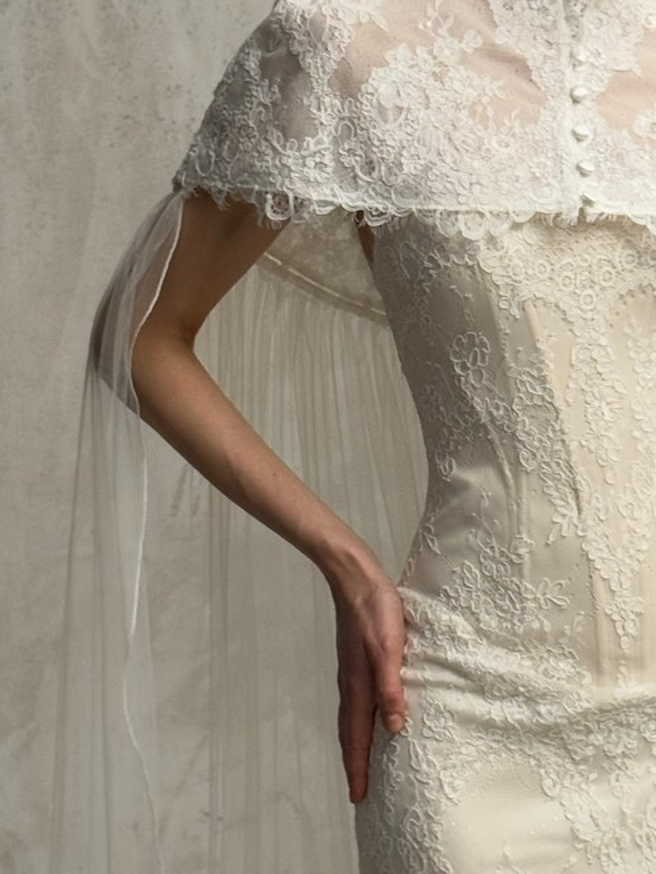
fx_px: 2956
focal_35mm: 117
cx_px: 411
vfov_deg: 16.8
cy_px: 473
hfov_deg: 12.7
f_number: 1.78
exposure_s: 1/61
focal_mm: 6.76
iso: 100
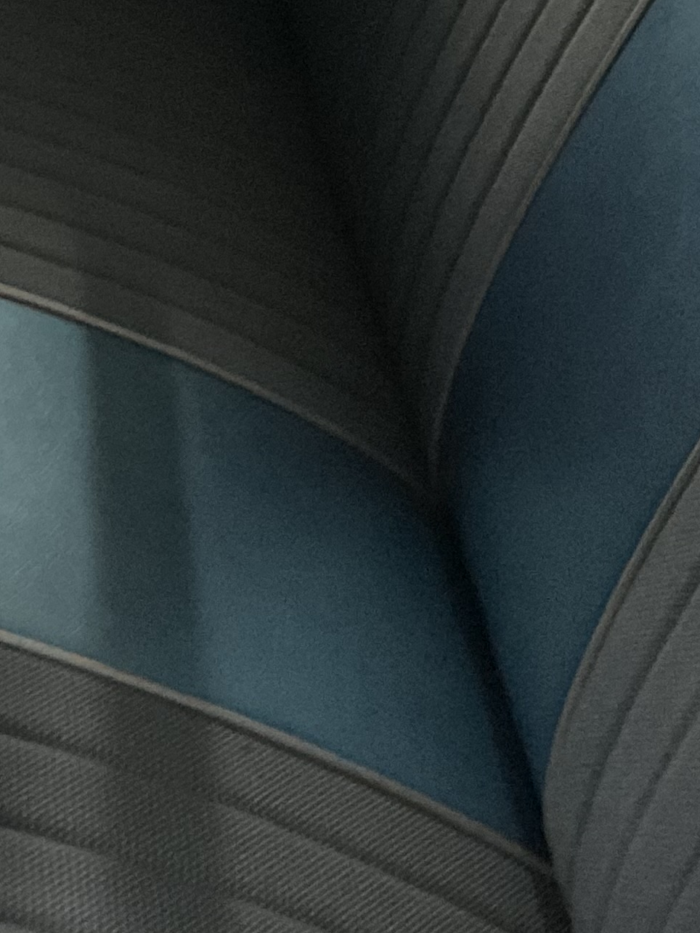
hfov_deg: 15.9
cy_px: 144
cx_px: -6
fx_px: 2453
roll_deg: -3.4
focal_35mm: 91
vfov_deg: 21.2
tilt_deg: -31.3
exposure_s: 1/17
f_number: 1.8
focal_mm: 3
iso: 640
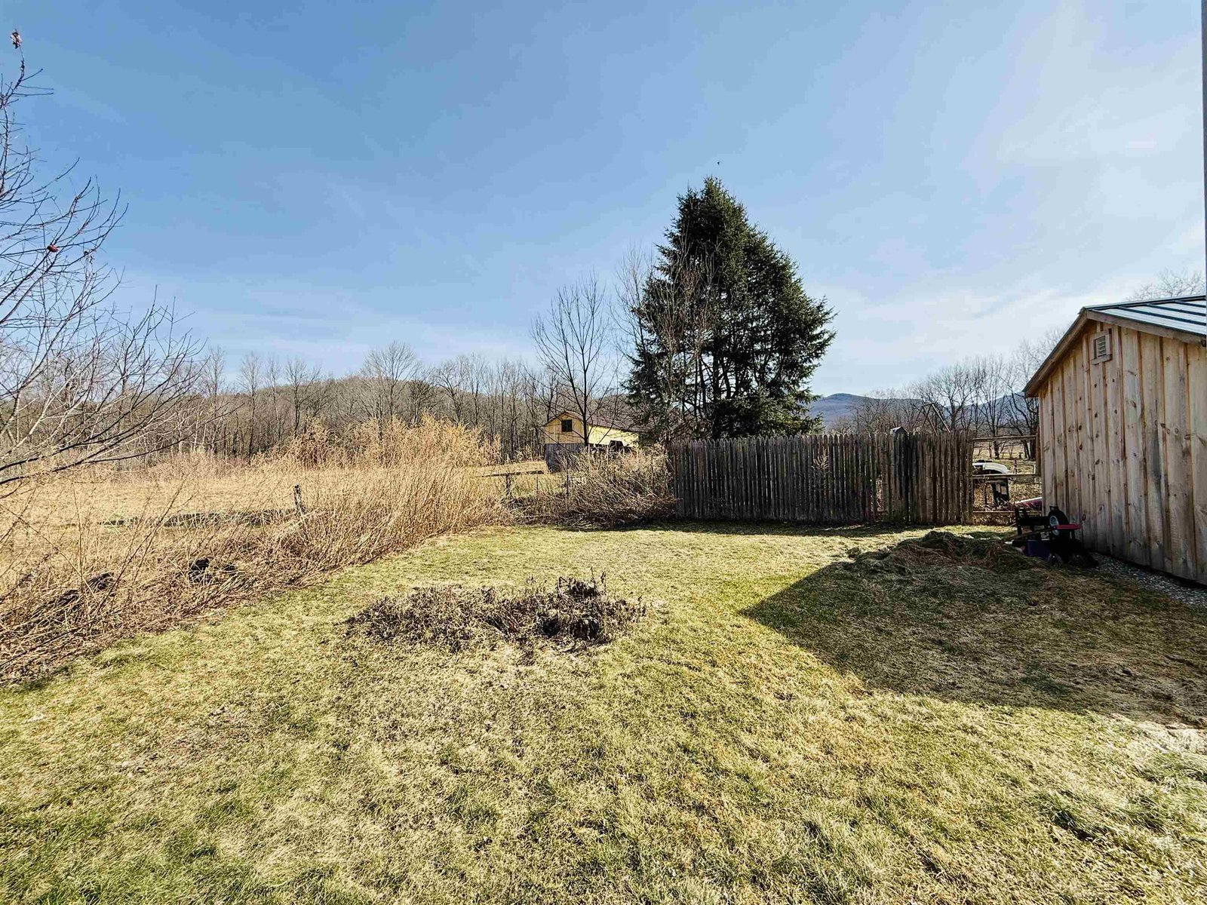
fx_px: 488
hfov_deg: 102.1
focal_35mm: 14
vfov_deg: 85.7
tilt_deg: +1.7
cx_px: 604
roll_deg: +0.2
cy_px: 452
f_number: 2.2
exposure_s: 1/1534
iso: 50
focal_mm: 2.22
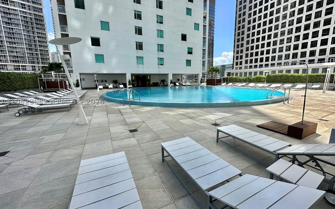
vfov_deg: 74.8
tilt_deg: -9.6
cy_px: 101
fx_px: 137
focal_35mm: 15
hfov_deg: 101.5
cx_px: 169
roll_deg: +0.8
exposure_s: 1/1453
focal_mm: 2.22
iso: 40
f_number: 2.2
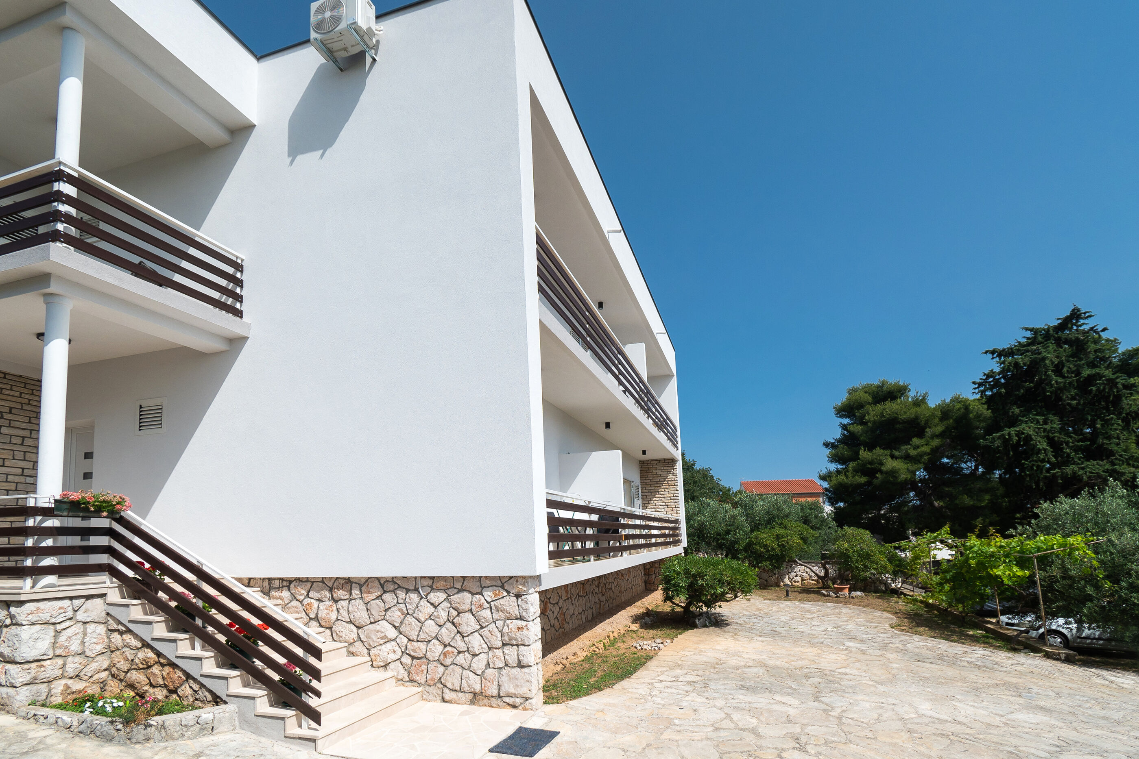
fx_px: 475
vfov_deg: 77.3
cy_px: 380
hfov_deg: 100.4
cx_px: 570
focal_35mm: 15
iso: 160
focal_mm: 10
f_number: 8
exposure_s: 1/1250
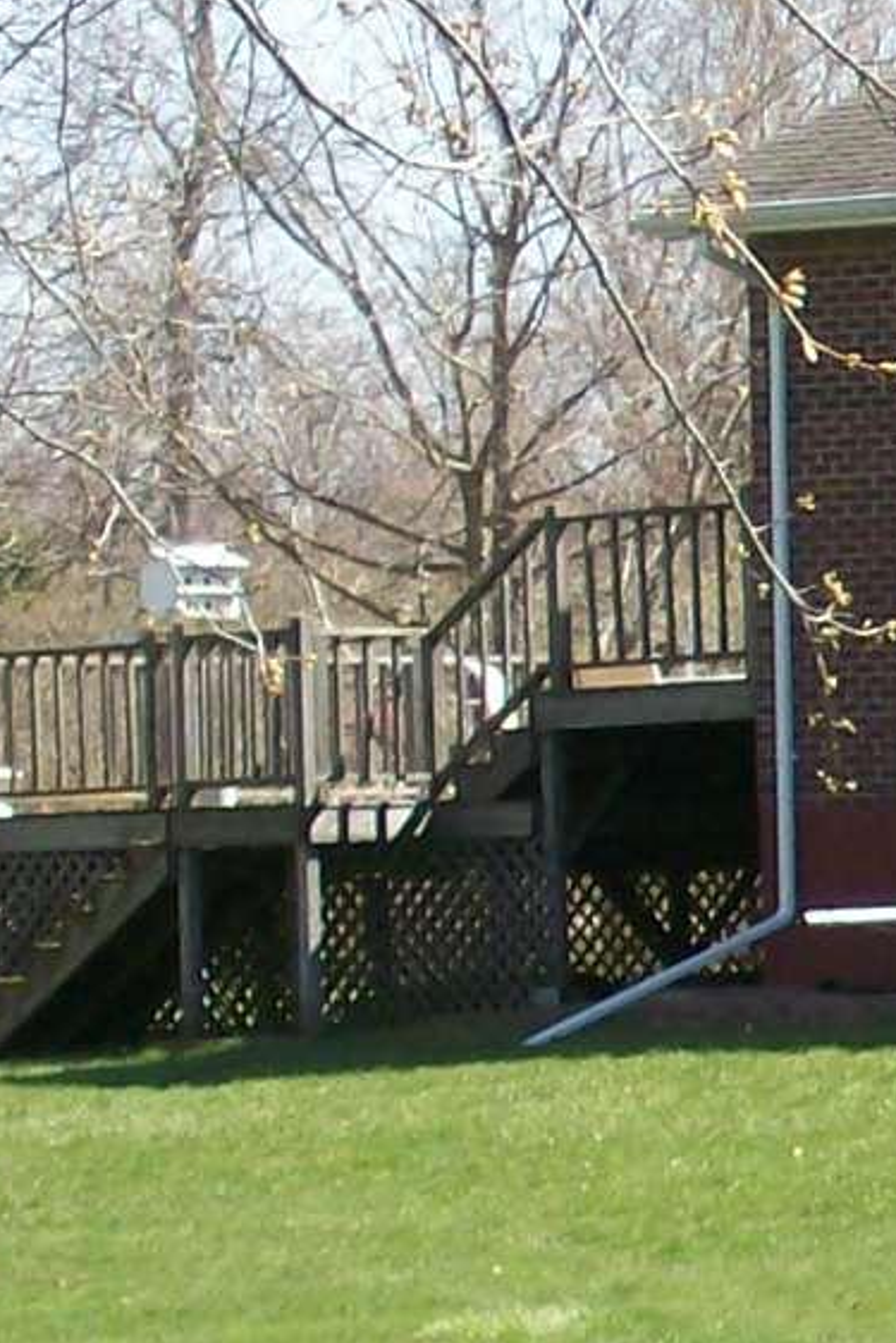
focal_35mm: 371
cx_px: 2076
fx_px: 13841
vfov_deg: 5.6
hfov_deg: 3.7
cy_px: 965
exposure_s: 1/383
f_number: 4.3
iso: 80
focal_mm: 14.3
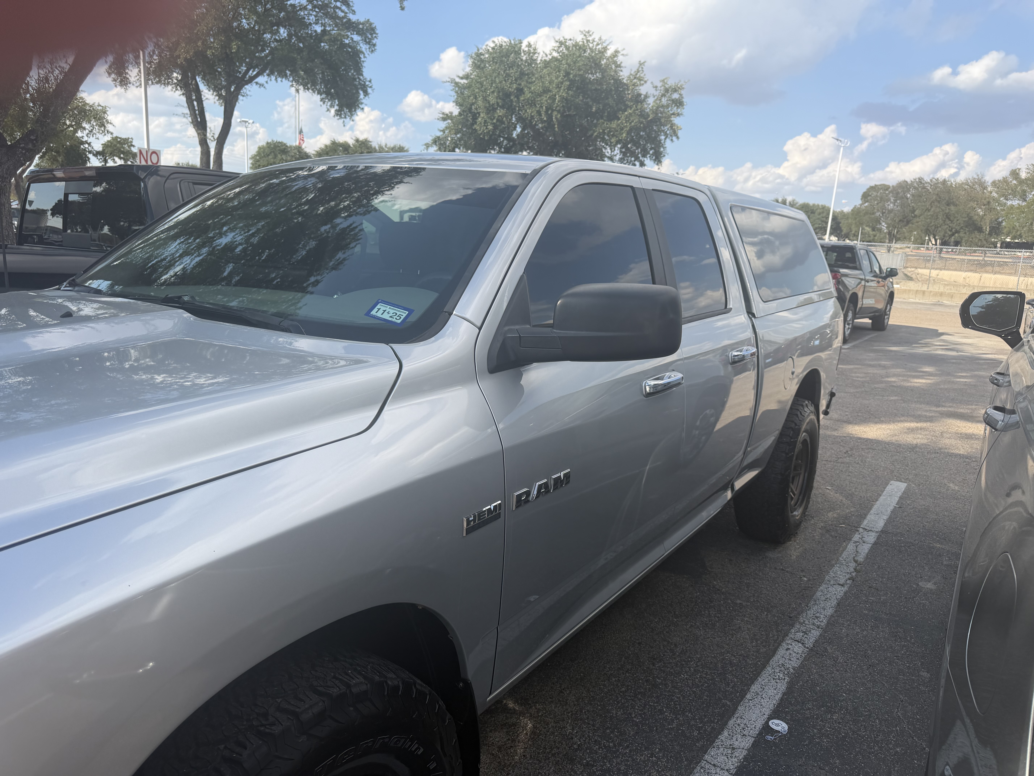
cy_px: 388
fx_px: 717
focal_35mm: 24
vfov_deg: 56.8
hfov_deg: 71.6
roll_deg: -3.4
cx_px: 517
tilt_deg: -10.3
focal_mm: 6.76
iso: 80
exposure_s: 1/2703
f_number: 1.78
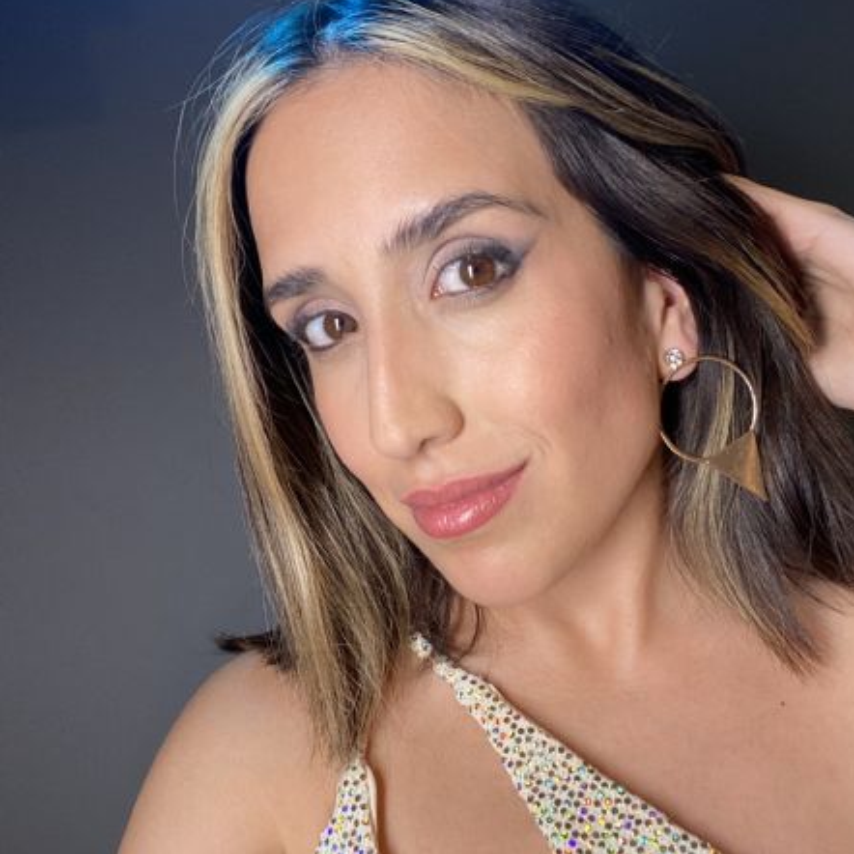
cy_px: 384
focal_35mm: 36
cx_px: 433
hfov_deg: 46.0
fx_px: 1005
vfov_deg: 46.0
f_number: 2.2
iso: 80
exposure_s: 1/100
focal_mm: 2.71
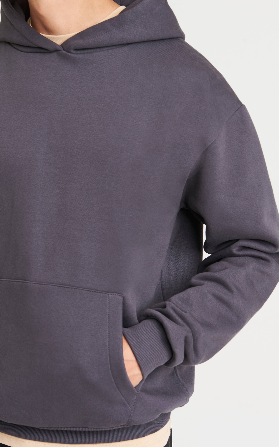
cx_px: 103
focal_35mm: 86
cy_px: 210
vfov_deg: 24.1
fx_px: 1046
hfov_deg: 15.2
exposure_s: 1/160
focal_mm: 70
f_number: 11
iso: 160
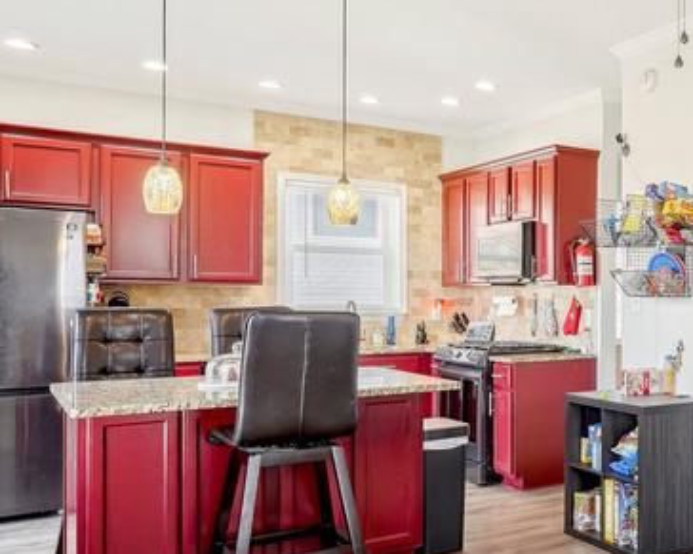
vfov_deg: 38.5
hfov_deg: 37.4
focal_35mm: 39
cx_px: 807
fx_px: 791
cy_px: 311
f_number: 7.1
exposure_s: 1/20
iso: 500
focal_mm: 14.6
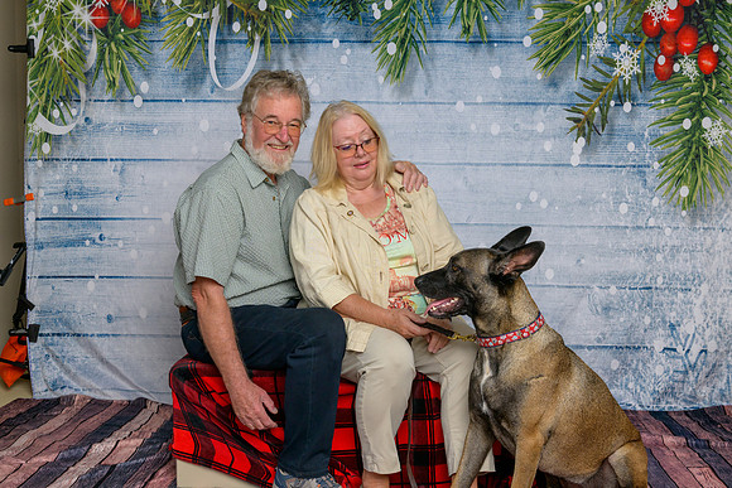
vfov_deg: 31.9
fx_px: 854
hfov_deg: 46.4
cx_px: 366
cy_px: 244
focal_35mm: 42
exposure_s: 1/125
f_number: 10
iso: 400
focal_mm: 42
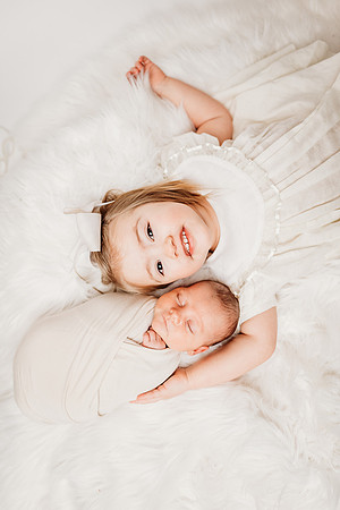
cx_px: 170
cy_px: 255
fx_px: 340
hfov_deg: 53.1
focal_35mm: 24
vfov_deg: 73.7
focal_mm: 24
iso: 100
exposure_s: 1/200
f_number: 2.2
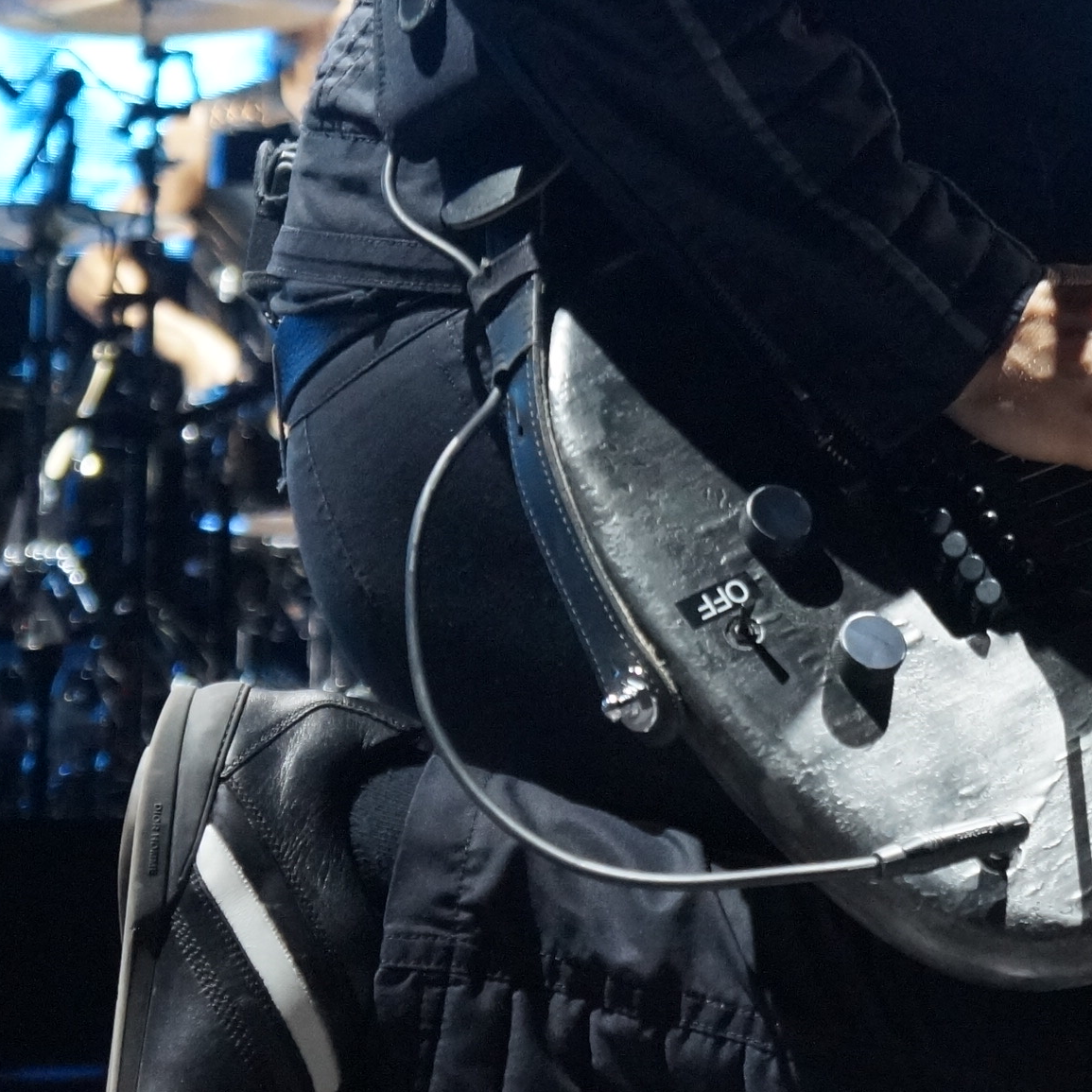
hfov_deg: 12.9
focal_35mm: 132
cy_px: -69
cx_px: 1260
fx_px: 4726
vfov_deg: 13.0
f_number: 4
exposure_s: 1/160
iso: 1250
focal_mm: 31
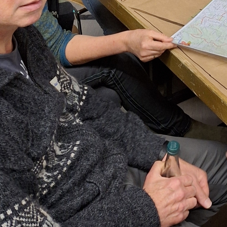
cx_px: 245
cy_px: -113
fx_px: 549
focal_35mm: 74
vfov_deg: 20.1
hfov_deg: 22.2
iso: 250
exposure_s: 1/33
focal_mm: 5.54
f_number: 1.8
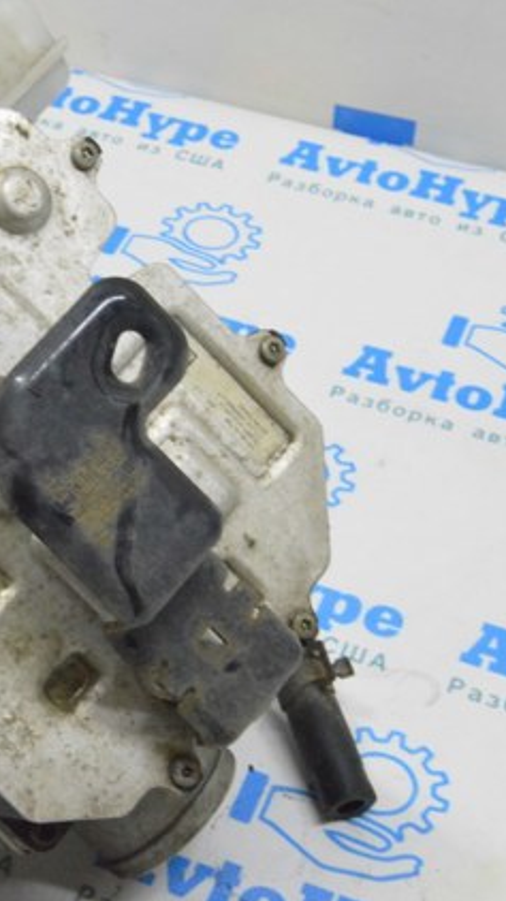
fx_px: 1762
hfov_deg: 16.1
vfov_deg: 28.7
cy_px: 452
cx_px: 32
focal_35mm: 74
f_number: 20
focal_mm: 31
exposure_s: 1/20
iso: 6400
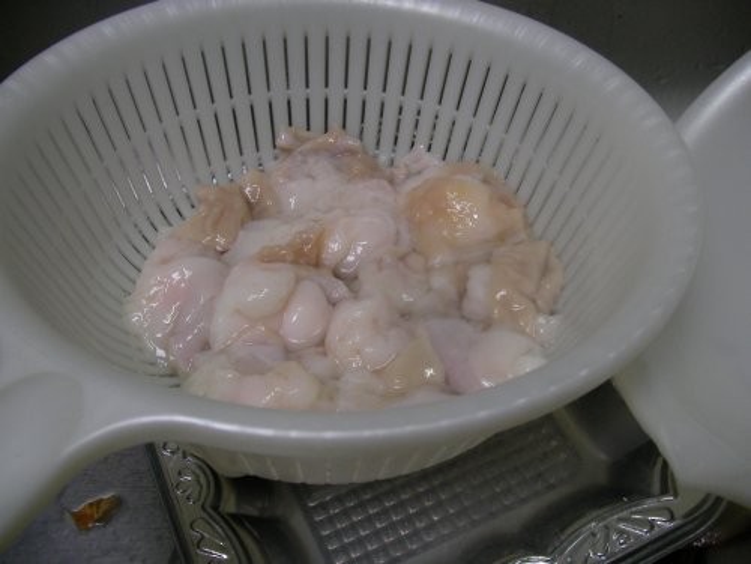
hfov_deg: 45.8
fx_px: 890
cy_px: 282
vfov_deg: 35.1
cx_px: 376
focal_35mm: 41
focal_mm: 6.3
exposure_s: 1/27.8
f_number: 3.5
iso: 100
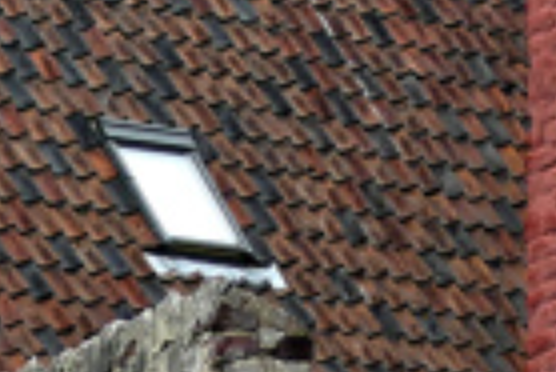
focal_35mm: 398
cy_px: 794
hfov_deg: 5.2
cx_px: -80
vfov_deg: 3.4
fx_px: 6153
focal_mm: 19.8
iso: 125
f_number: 3.4
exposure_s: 1/800
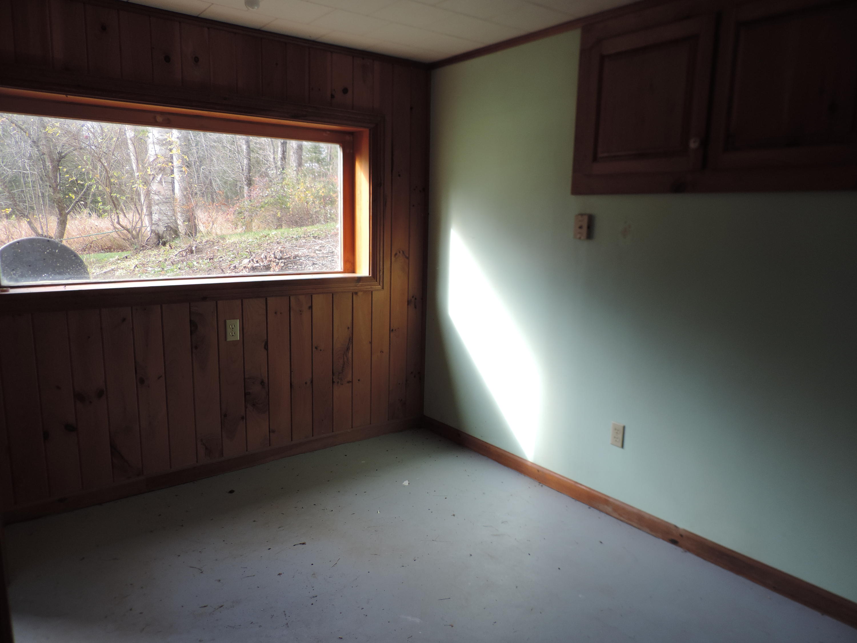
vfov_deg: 56.8
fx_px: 594
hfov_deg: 71.6
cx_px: 428
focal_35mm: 24
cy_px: 322
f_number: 3
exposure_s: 1/60
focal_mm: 4.3
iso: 80
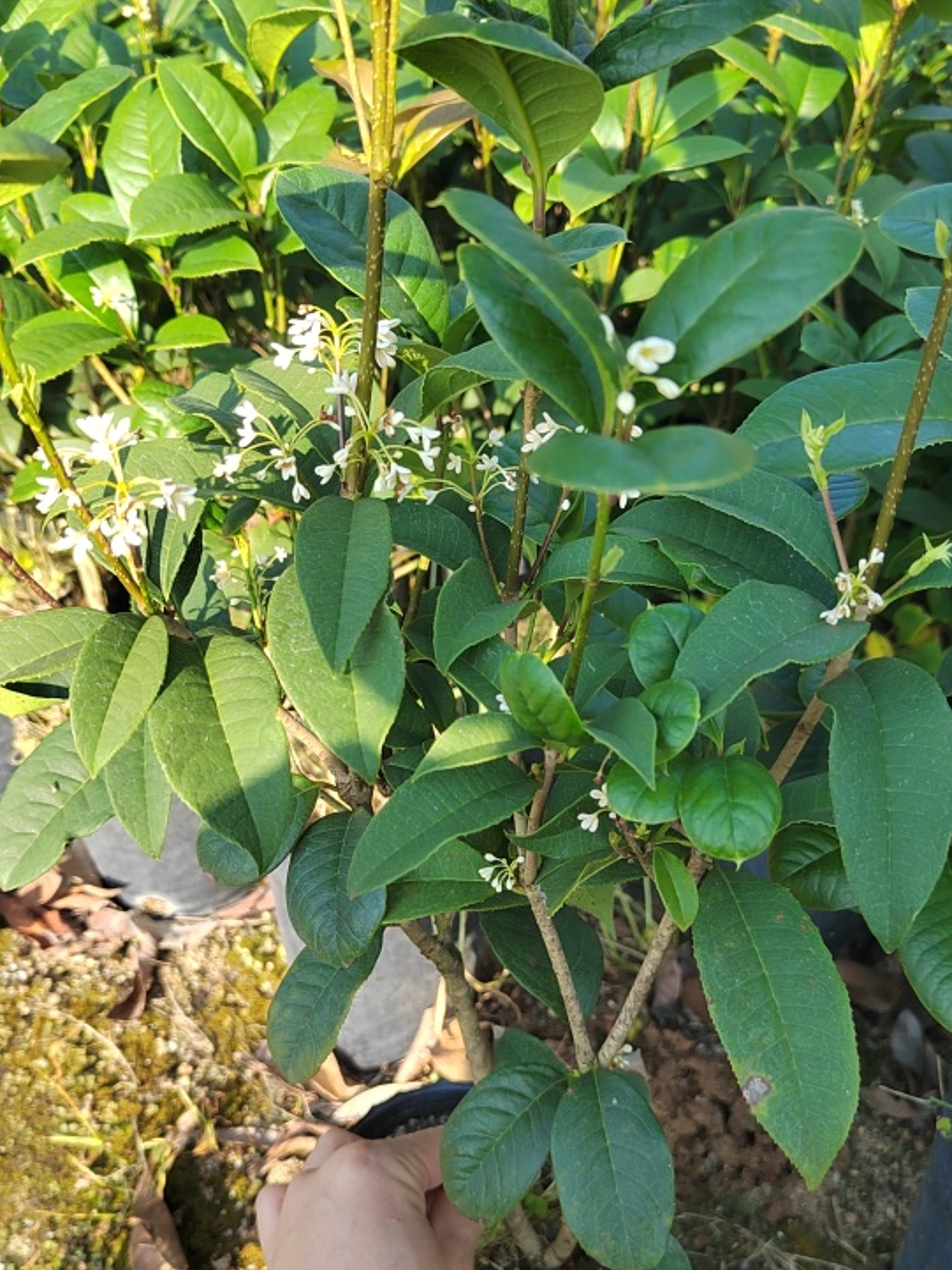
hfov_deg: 41.8
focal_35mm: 34
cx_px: 475
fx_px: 1247
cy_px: 724
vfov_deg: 53.8
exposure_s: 1/122
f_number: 1.9
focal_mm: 5.52
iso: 100
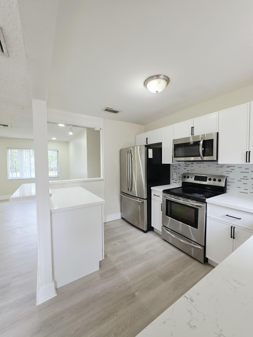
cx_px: 126
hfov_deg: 89.9
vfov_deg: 106.2
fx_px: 127
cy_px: 168
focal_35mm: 13
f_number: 1.9
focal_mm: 2.2
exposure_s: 1/120
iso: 125
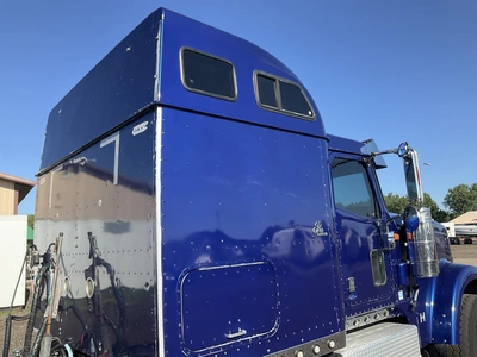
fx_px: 400
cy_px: 178
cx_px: 238
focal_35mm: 29
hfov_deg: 61.7
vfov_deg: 48.2
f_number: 1.8
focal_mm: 3
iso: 25
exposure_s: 1/898
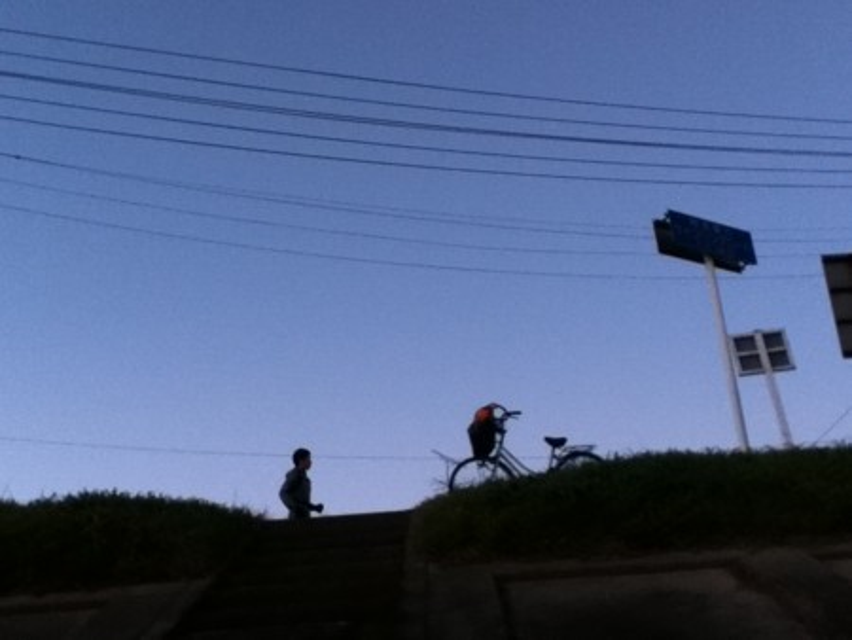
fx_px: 788
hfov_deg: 56.8
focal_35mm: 32
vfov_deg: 44.2
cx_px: 426
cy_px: 320
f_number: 2.4
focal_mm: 3.85
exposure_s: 1/60
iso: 125
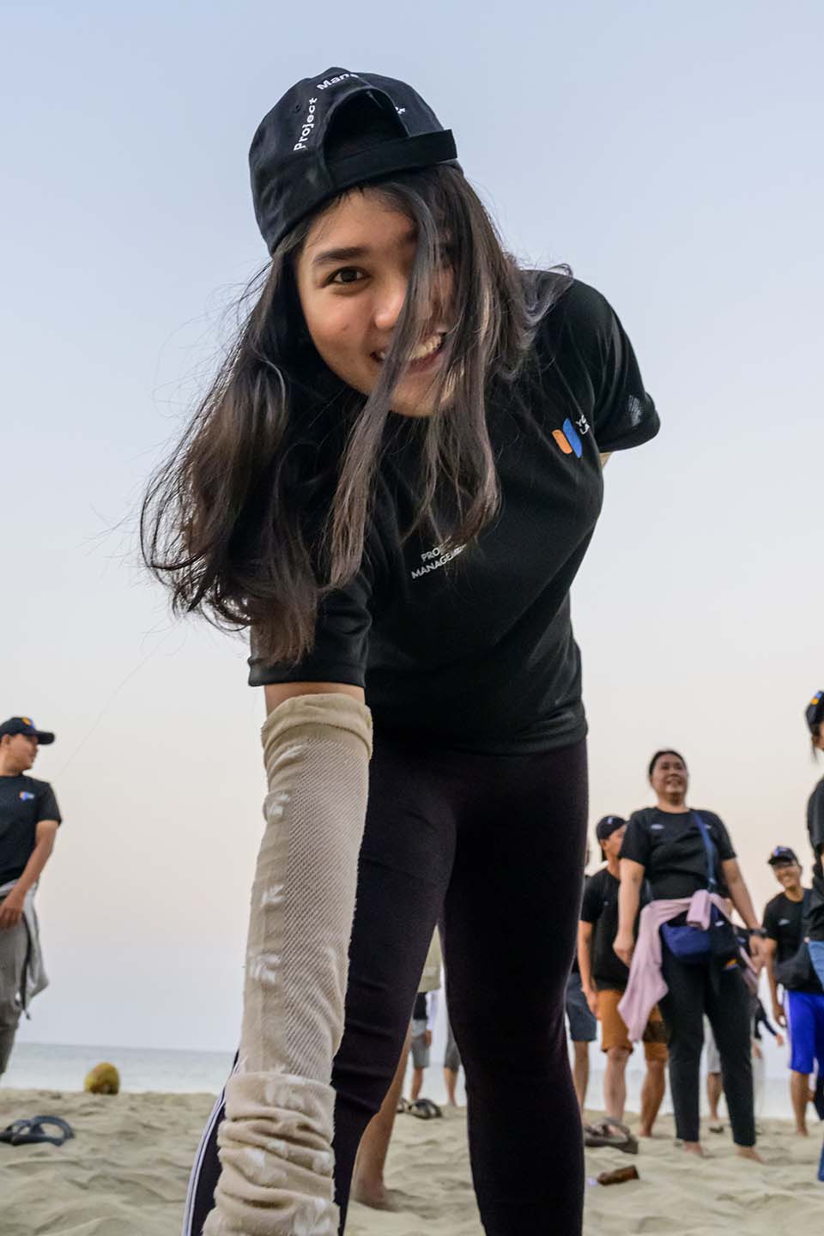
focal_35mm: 24
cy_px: 618
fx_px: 824
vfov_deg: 73.7
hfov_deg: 53.1
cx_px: 412
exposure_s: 1/200
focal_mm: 24
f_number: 8
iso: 4500
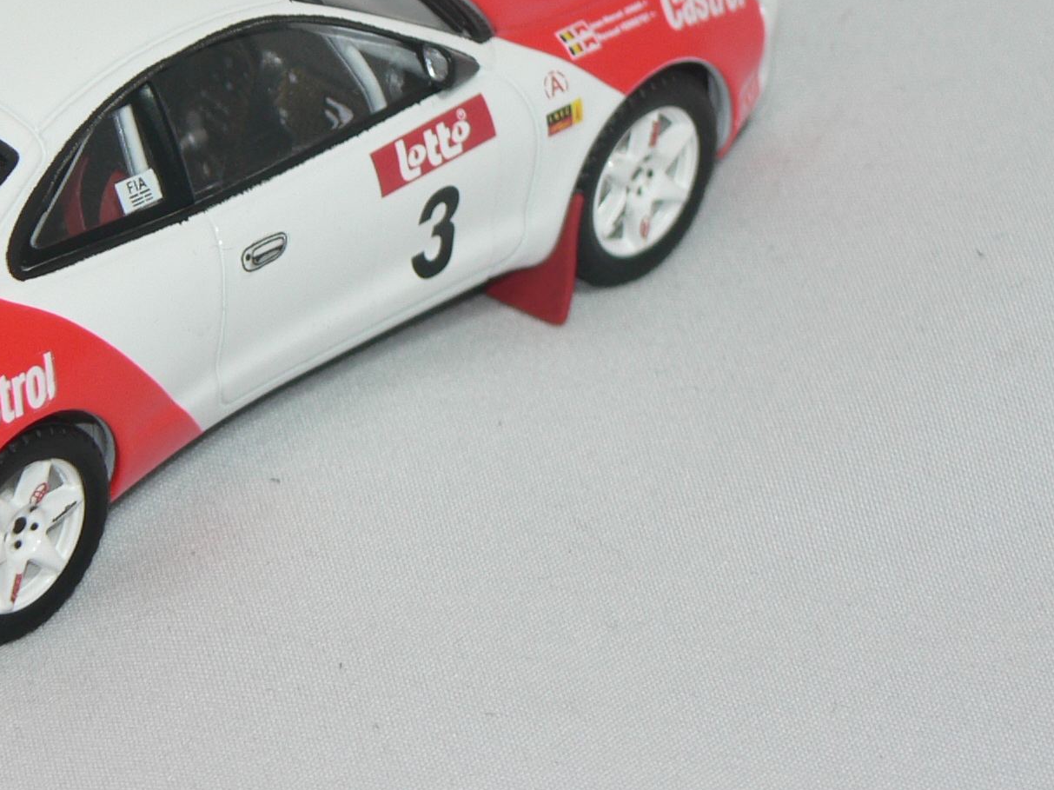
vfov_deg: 4.9
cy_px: 189
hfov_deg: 6.5
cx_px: 42
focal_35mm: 304
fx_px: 9254
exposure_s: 1/60
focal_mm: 24.1
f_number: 3.2
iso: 80
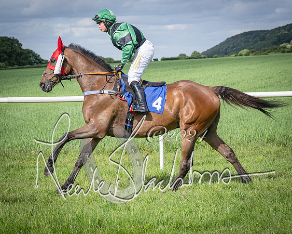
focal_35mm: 119
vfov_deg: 12.9
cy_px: 118
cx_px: 125
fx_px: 1029
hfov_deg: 16.1
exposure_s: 1/2500
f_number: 5
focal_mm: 70
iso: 400
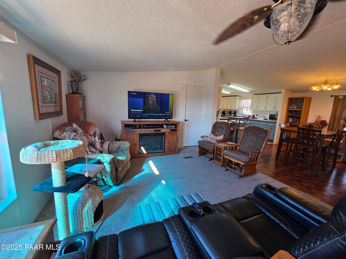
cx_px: 173
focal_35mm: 13
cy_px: 130
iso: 100
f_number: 1.9
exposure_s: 1/120
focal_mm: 2.2
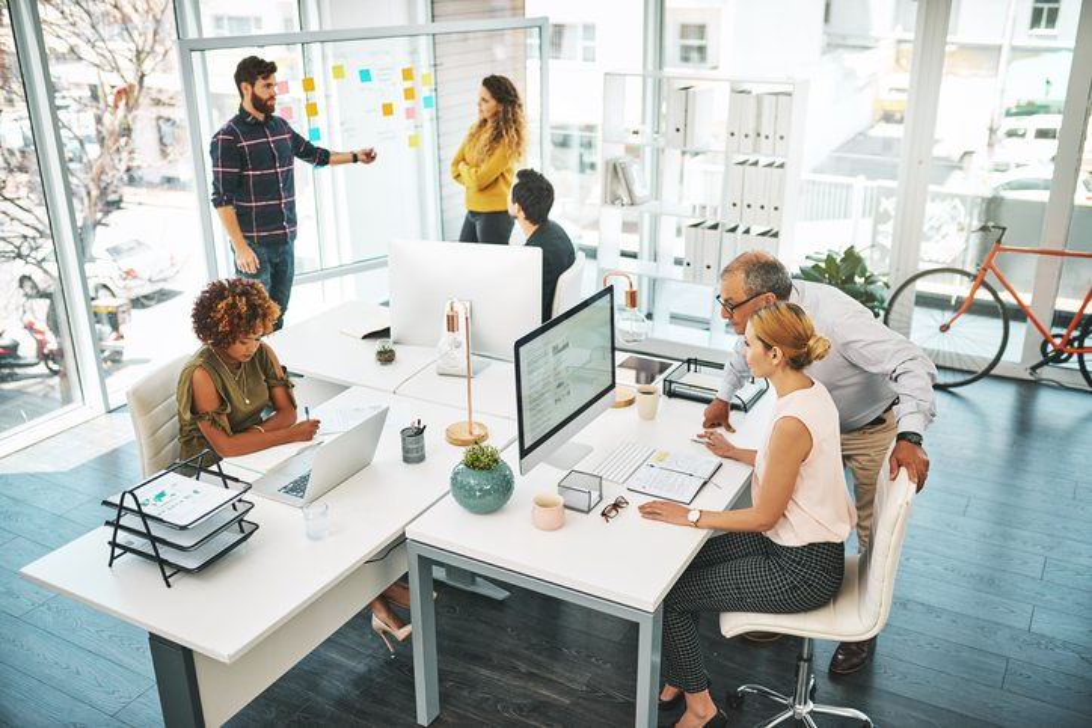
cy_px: 364
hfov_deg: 54.4
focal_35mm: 35
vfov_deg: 37.9
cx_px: 546
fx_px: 1062
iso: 250
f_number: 2
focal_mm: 35
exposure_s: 1/800
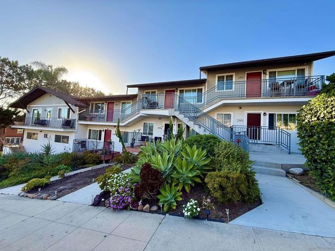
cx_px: 168
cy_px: 126
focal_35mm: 14
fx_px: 135
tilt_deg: +3.3
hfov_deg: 102.1
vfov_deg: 85.7
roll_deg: -4.2
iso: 64
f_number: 2.2
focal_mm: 2.22
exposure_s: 1/427
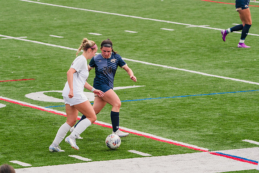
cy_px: 100
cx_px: 119
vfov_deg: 4.7
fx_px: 2118
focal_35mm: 294
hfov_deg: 7.0
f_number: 5.6
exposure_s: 1/1600
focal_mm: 200
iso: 500
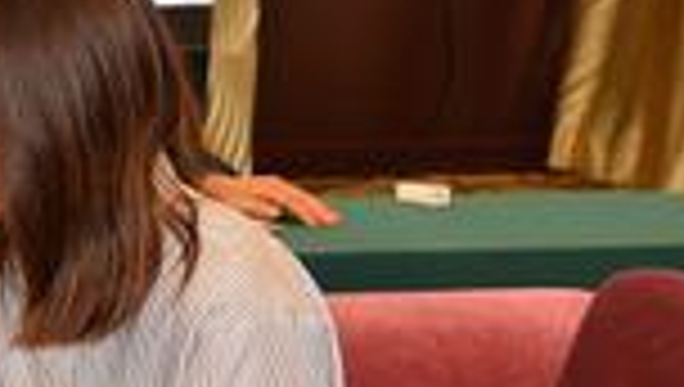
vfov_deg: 6.8
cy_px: 227
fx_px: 3251
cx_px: -693
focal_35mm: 179
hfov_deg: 10.9
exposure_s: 1/60
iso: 1000
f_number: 5
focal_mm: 40
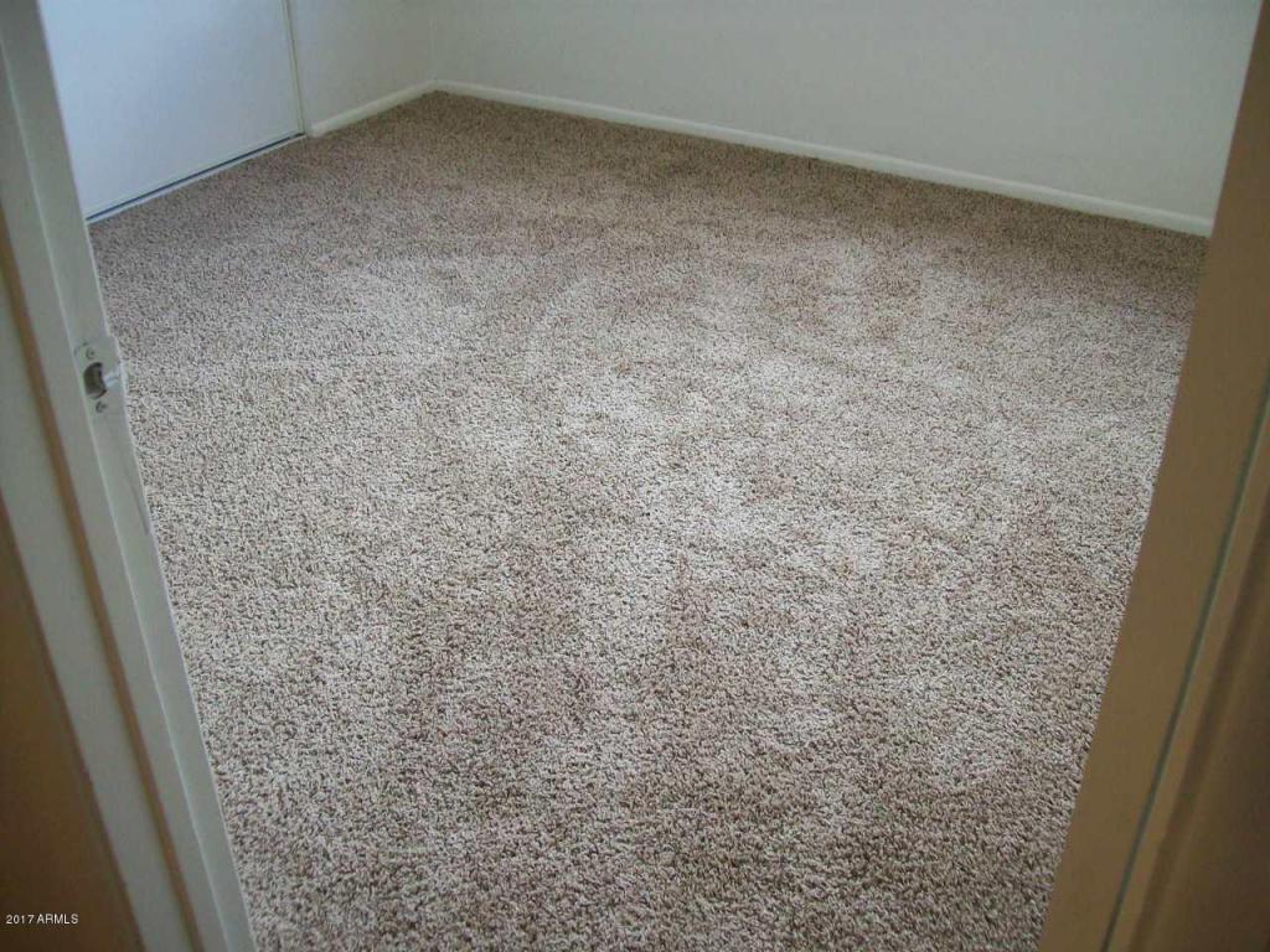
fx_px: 1321
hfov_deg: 51.4
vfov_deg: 39.7
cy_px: 476
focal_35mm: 36
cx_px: 635
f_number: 2.7
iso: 168
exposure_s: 1/64
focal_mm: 6
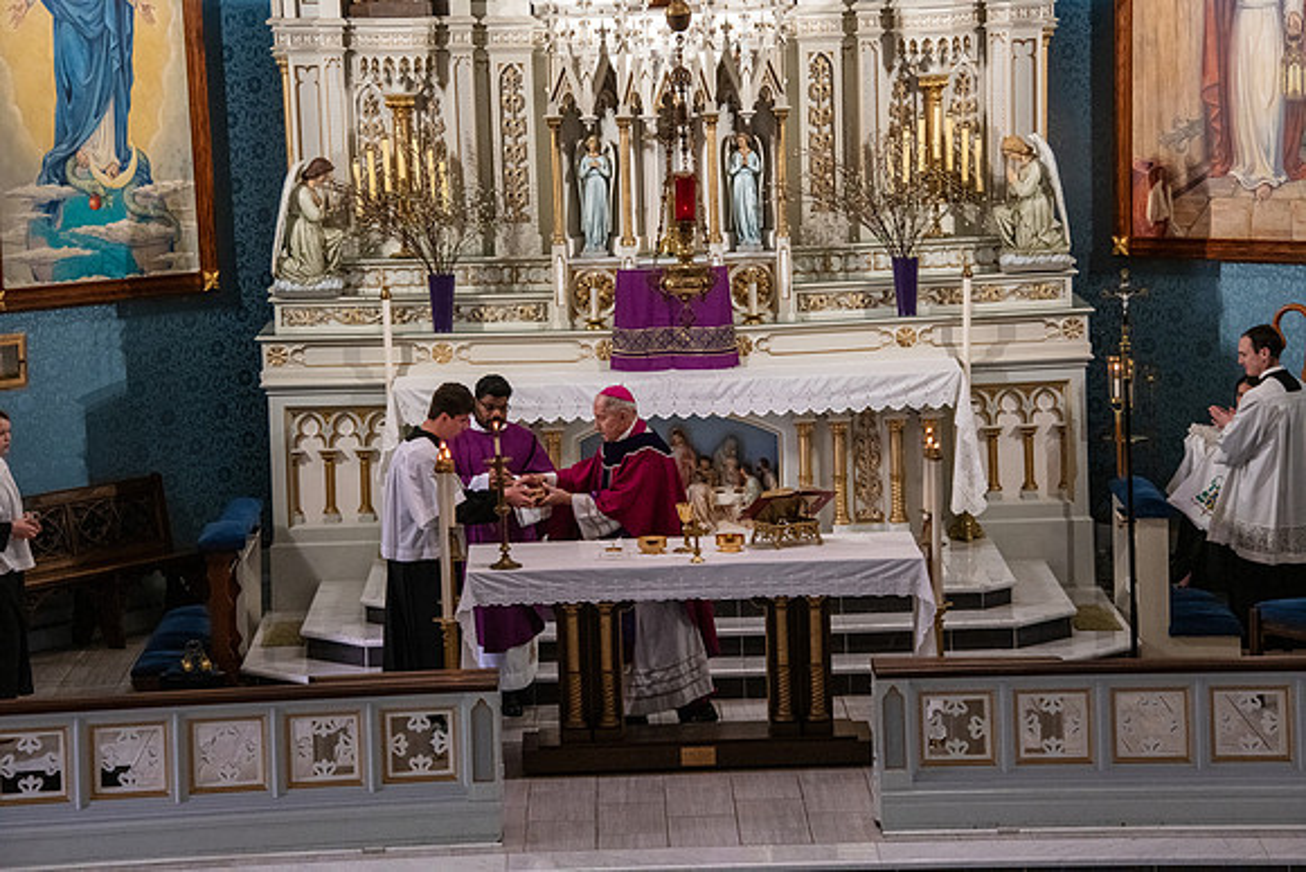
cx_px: 653
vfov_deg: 11.2
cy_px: 436
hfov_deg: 16.8
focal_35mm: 122
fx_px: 4427
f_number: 11
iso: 4000
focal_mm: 122
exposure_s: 1/80
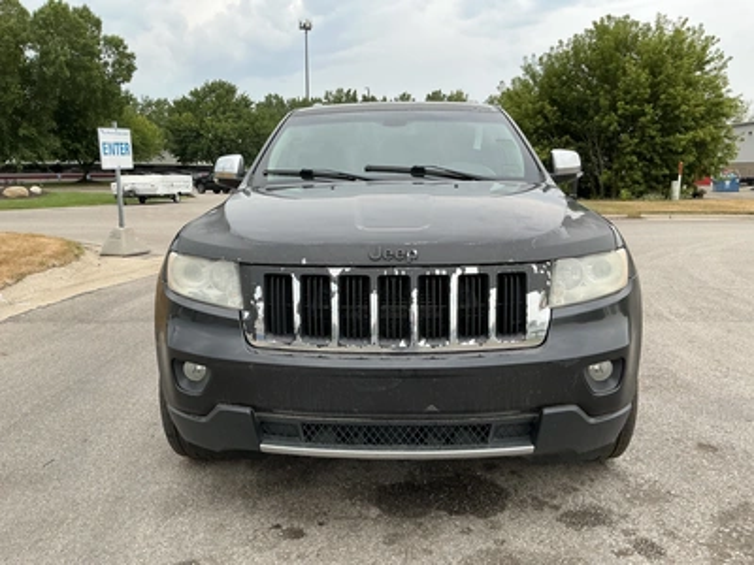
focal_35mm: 28
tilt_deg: -6.5
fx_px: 610
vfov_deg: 49.7
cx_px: 377
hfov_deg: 63.4
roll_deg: -0.6
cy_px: 282
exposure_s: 1/122
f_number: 1.8
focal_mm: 3
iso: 32
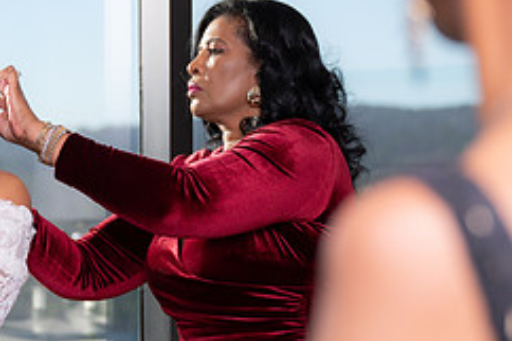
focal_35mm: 139
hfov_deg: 14.7
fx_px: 1975
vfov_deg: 9.9
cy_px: 195
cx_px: 184
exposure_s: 1/250
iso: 250
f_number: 3.2
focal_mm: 58
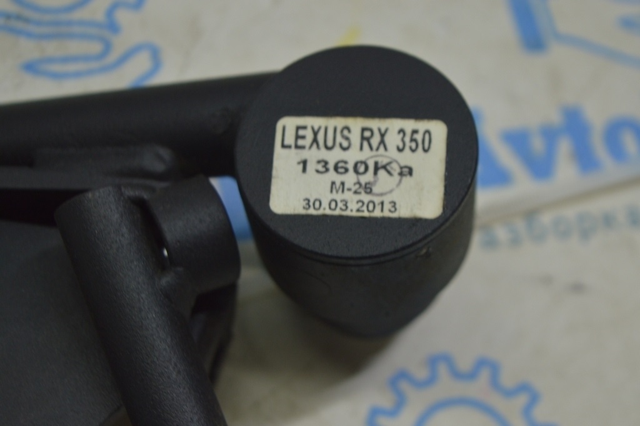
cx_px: 320
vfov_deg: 17.5
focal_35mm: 78
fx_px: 1386
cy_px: 213
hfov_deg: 26.0
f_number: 7.1
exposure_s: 1/40
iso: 400
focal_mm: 52
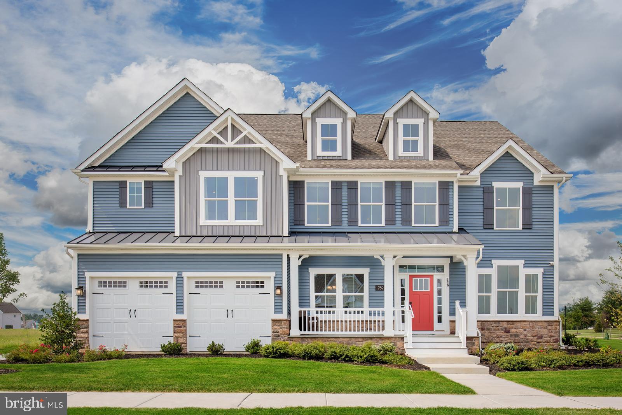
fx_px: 415
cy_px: 208
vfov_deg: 53.1
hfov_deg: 73.7
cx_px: 311
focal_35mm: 24
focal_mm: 24
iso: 64
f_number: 8
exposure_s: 1/60
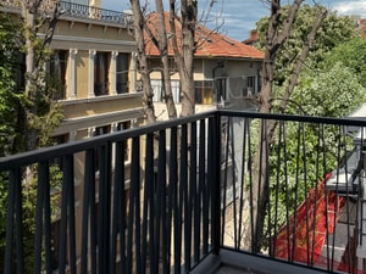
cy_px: 74
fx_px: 423
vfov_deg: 35.3
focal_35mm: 40
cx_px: 221
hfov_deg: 46.5
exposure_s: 1/5814
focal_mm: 6.76
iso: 80
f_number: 1.78
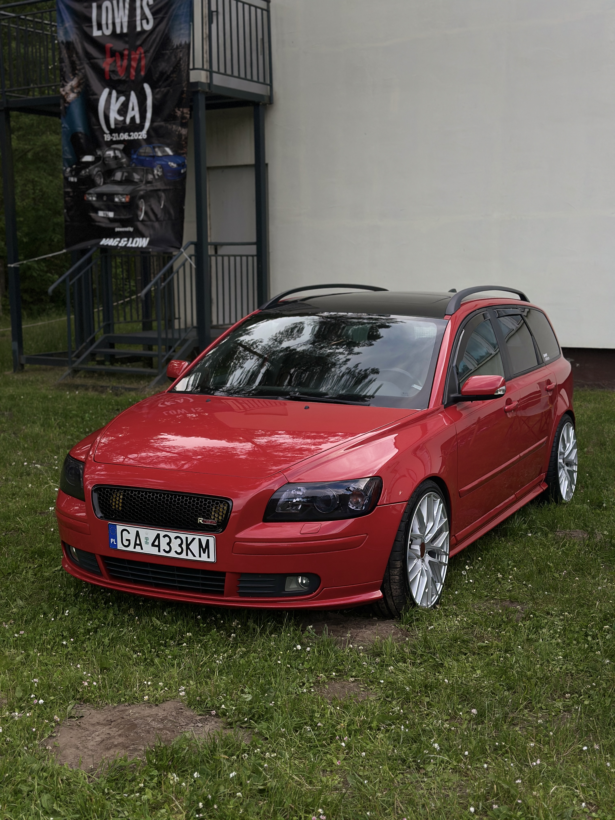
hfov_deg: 30.3
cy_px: 410
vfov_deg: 39.7
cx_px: 308
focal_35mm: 48
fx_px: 1137
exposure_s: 1/903
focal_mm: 6.86
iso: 80
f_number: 1.78
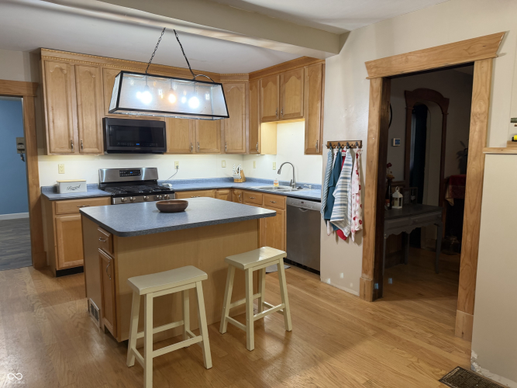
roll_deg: -0.5
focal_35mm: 24
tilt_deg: -5.2
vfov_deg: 56.8
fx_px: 358
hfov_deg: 71.6
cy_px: 194
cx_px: 258
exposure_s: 1/60
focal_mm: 6.76
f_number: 1.78
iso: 160
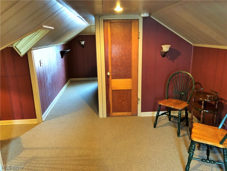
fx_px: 184
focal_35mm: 28
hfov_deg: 63.4
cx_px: 114
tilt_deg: -15.3
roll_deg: +0.3
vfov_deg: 49.7
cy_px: 86
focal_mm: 3.99
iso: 80
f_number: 1.8
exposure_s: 1/6
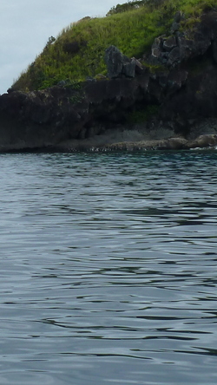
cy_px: 153
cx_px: -35
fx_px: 1564
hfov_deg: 7.9
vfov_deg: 14.0
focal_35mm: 153
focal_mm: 8.5
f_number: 5.6
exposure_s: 1/500
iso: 80
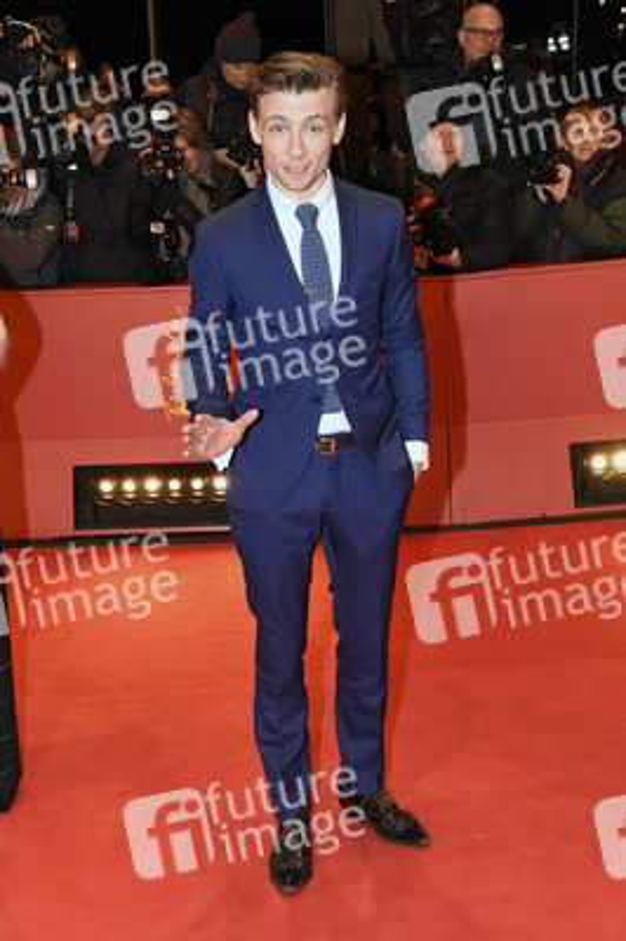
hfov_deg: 31.8
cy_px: 470
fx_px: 1097
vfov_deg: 46.4
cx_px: 313
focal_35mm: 42
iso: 1600
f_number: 6.3
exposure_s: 1/200
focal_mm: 28
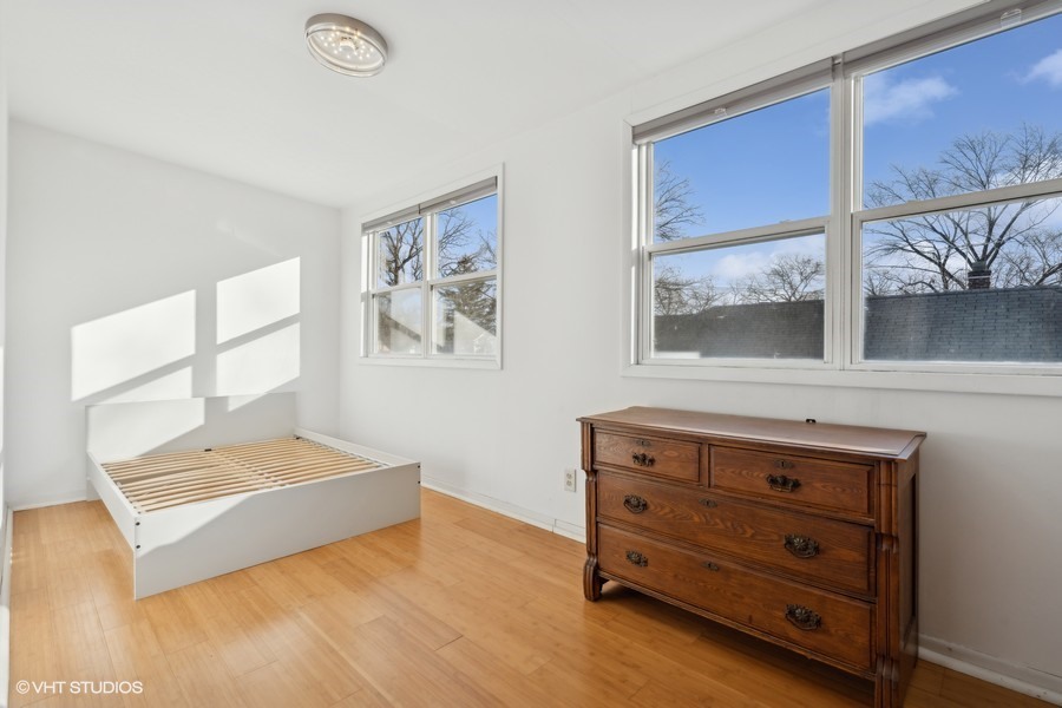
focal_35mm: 16
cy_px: 354
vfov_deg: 73.7
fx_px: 472
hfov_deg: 96.7
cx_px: 531
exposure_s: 1/400
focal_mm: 16
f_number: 8
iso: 320
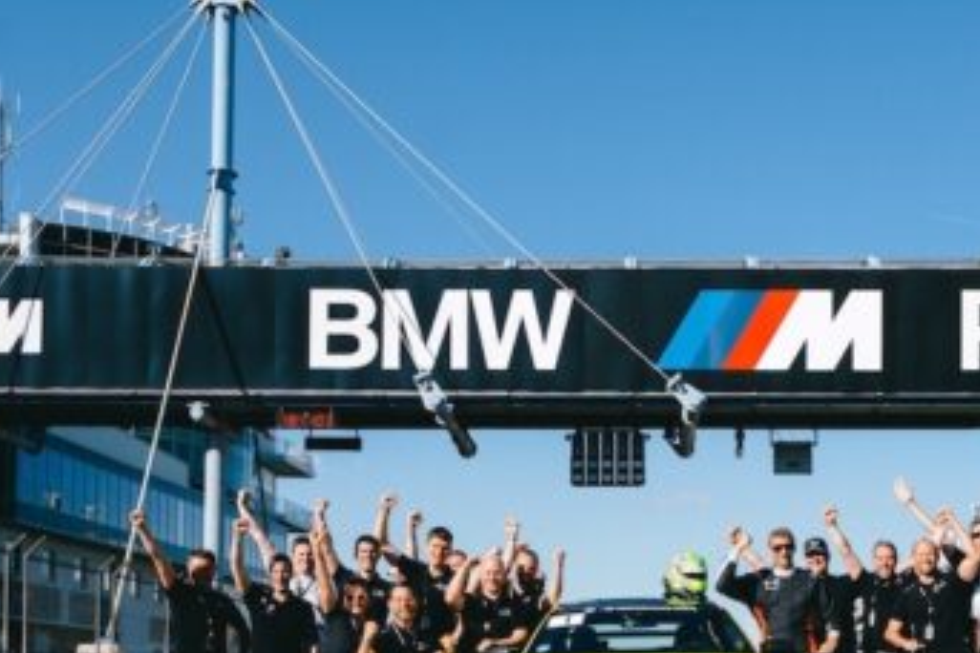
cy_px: 639
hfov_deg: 40.8
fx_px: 1307
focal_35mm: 48
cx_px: 625
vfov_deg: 26.7
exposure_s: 1/125
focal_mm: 20
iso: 50
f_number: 6.3
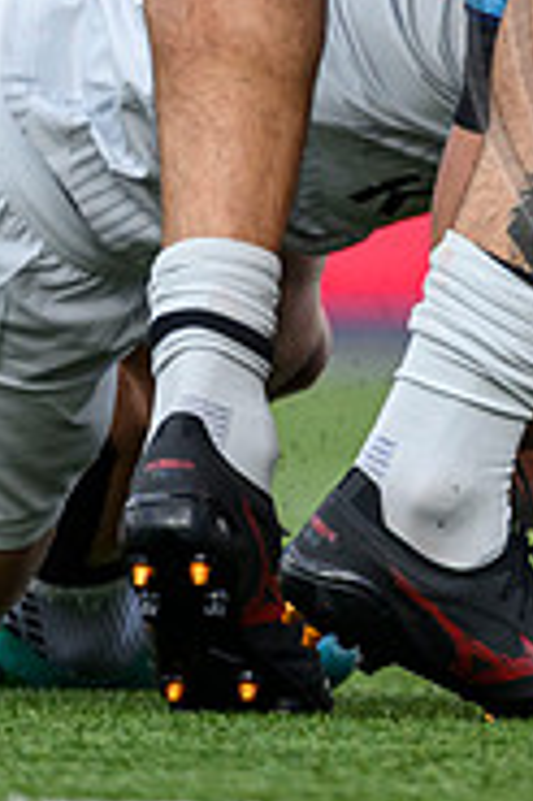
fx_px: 73998
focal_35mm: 3326
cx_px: 1253
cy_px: -632
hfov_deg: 0.4
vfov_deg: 0.6
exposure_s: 1/1600
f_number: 4
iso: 500
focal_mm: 560
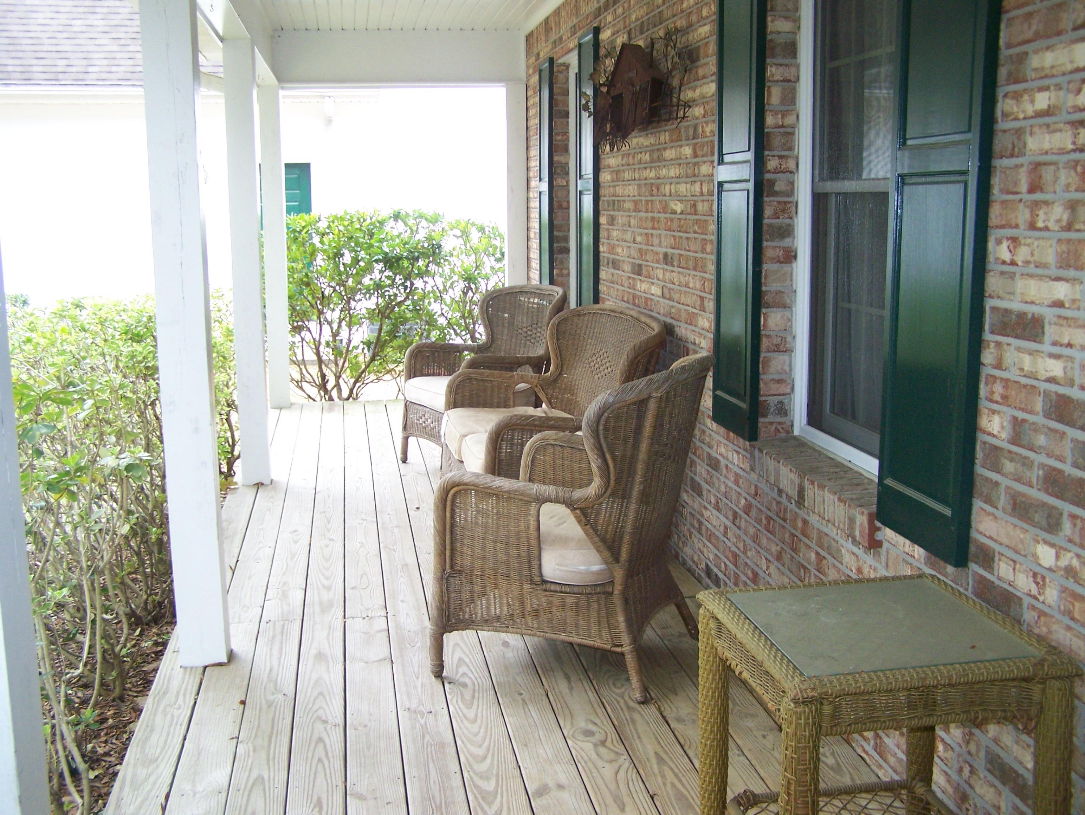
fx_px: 1192
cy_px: 408
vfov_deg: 37.8
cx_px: 542
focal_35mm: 38
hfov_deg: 48.9
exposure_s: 1/100
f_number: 2.8
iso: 160
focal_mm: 6.3
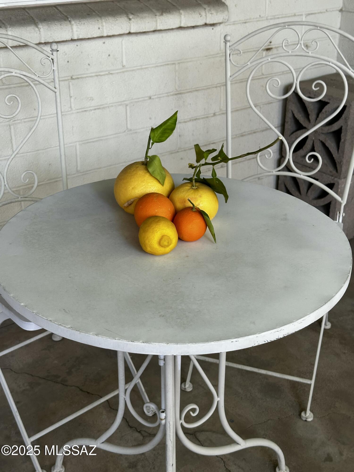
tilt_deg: -23.8
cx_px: 177
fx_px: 654
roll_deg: +0.0
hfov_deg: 30.3
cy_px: 236
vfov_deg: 39.7
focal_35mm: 48
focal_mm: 6.86
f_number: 1.78
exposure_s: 1/110
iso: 80
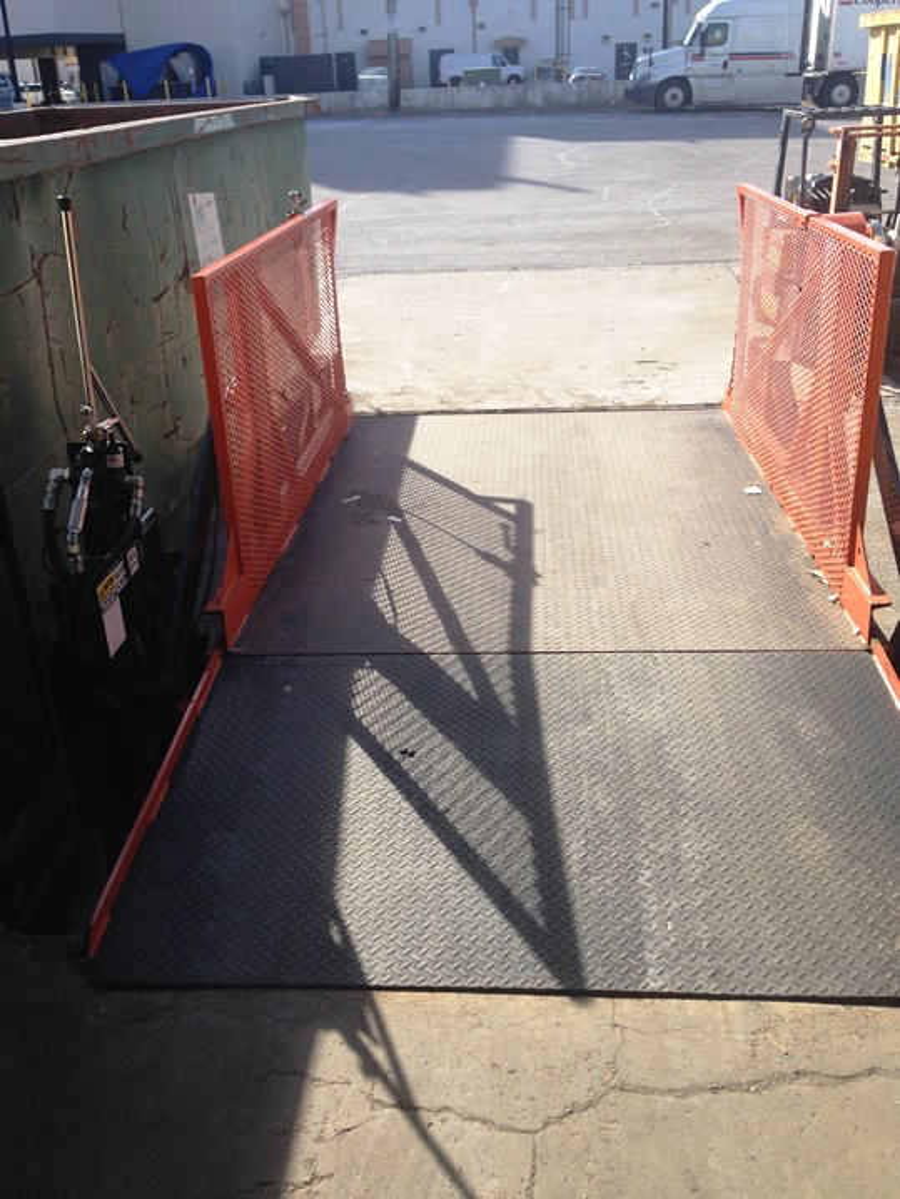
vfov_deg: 55.3
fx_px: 1143
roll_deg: +1.9
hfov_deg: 43.0
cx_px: 450
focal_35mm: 33
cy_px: 600
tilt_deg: -24.2
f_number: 2.4
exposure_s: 1/985
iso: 50
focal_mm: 4.12
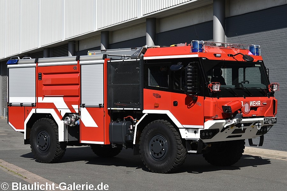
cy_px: 96
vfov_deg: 19.5
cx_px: 144
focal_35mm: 70
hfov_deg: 28.8
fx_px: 558
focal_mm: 70
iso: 200
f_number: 10
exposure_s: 1/400
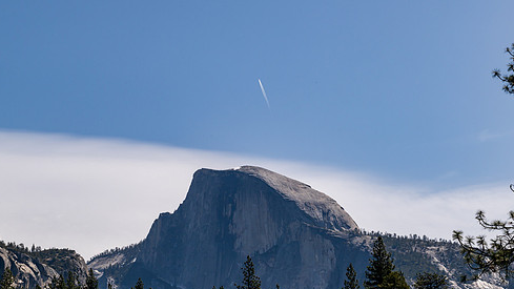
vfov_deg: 13.9
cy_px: 161
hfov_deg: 24.5
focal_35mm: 87
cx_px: 264
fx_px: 1186
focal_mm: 70
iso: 320
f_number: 22
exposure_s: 1/320
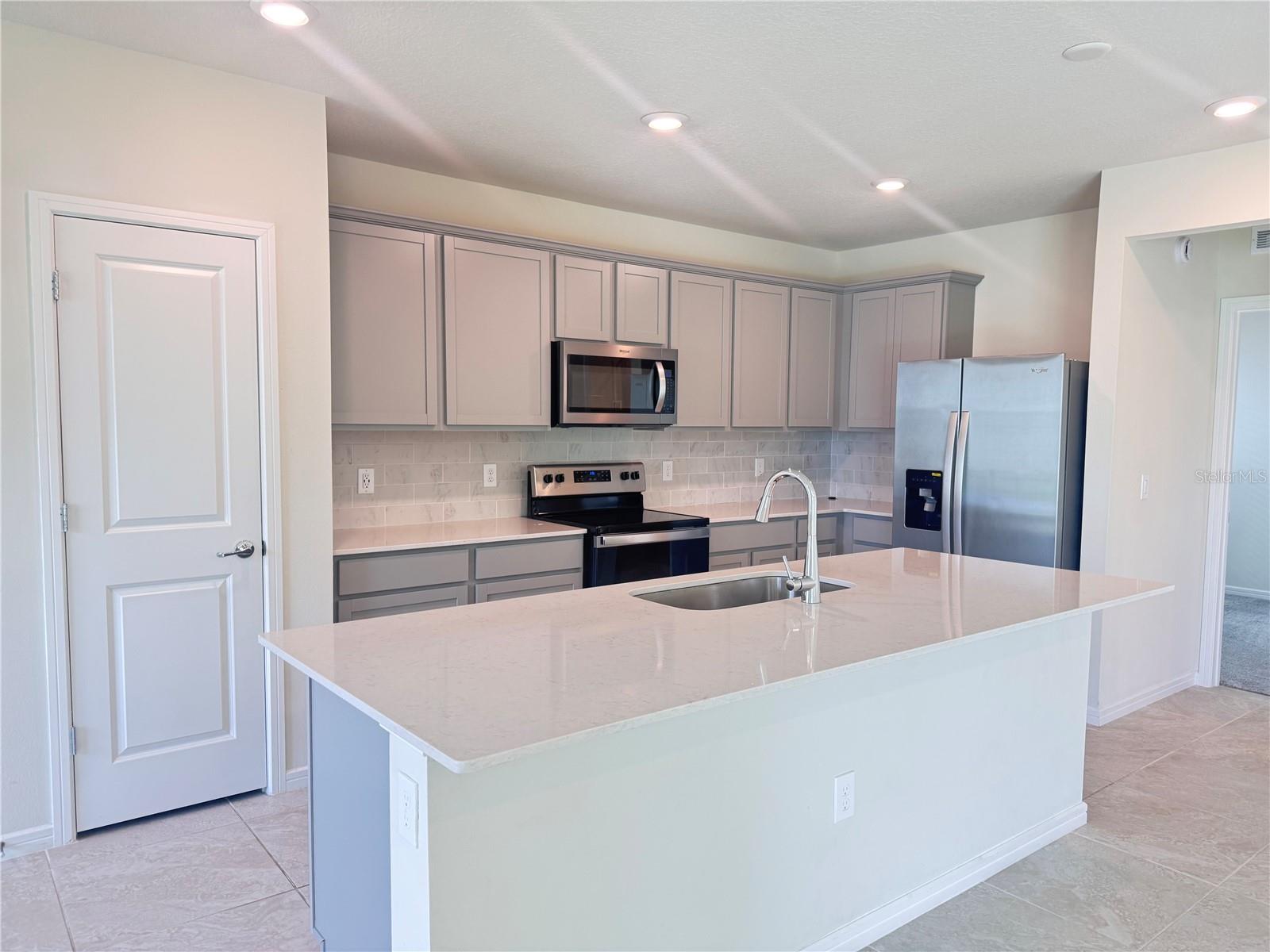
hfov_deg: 71.6
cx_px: 635
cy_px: 476
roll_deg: -1.0
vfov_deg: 56.8
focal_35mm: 24
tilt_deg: -3.2
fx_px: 881
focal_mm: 6.76
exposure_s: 1/60
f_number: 1.78
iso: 125
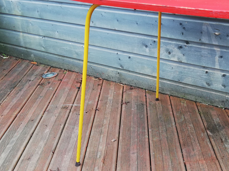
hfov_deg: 44.7
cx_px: 162
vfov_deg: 35.0
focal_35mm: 41
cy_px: 106
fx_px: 271
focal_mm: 3.81
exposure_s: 1/50
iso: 100
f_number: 2.2
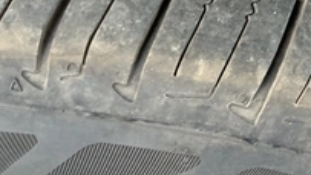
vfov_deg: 19.9
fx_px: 495
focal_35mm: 60
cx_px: 302
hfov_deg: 32.5
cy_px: 123
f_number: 1.8
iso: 50
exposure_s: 1/122
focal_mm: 3
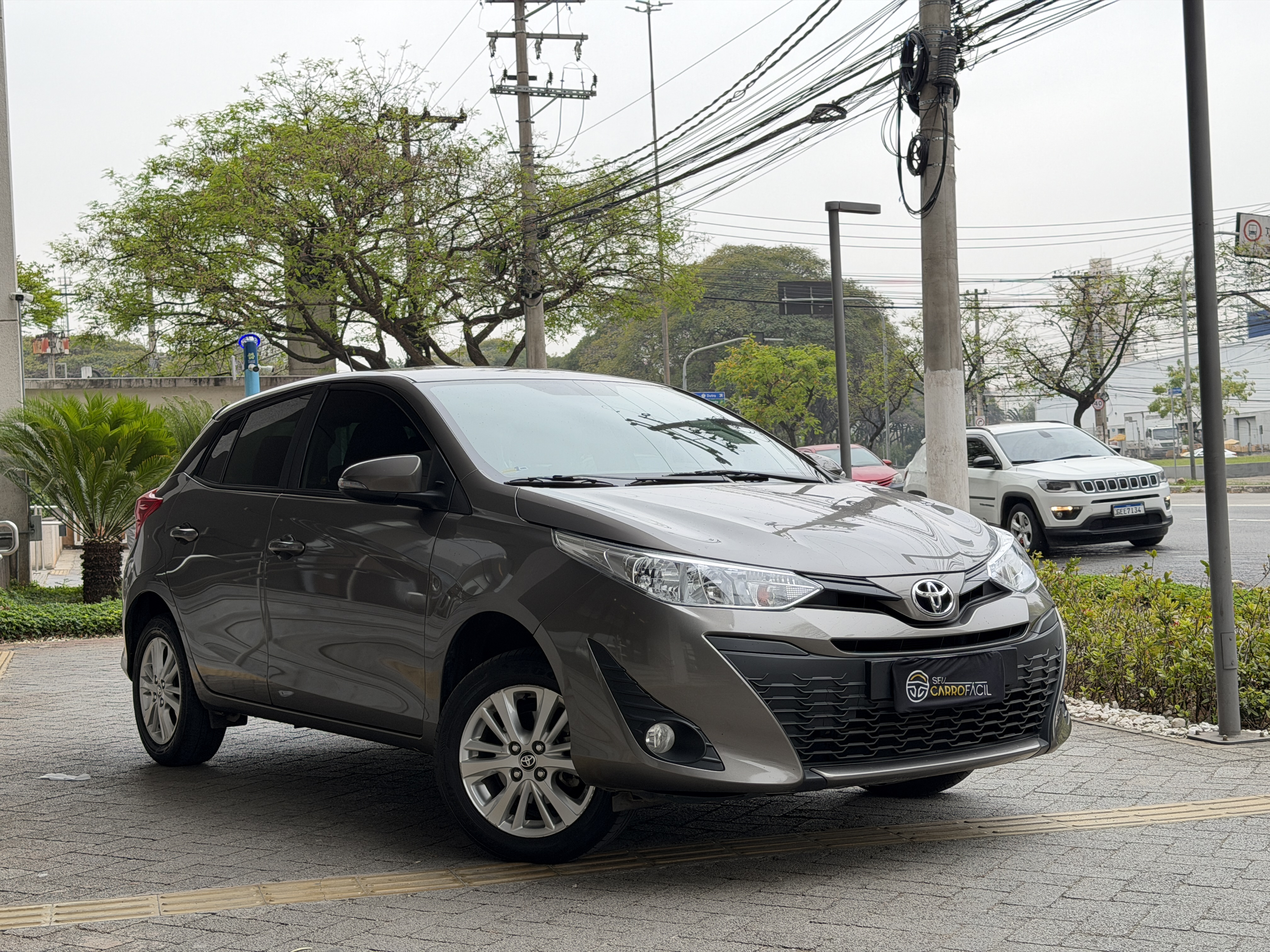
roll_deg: +3.4
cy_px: 476
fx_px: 1761
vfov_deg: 30.3
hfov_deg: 39.7
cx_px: 635
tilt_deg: +0.0
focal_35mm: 48
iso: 80
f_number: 1.78
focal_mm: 6.76
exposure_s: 1/230
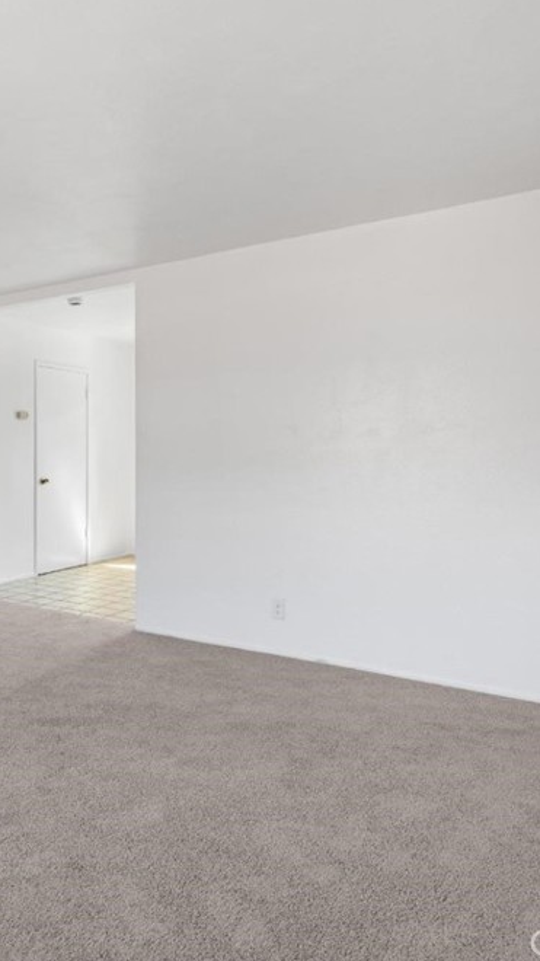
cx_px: 55
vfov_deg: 71.9
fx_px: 662
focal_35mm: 26
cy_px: 467
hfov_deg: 41.0
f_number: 11
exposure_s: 1/30
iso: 6400
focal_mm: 16
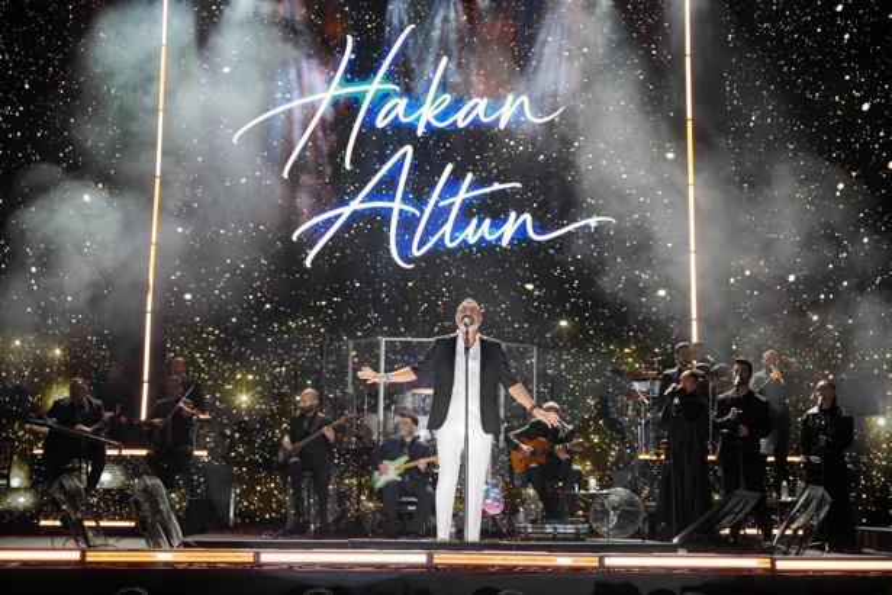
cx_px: 446
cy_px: 298
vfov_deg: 29.2
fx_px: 1142
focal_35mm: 46
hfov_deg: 42.7
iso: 1600
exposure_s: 1/800
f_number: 2.8
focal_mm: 46.1
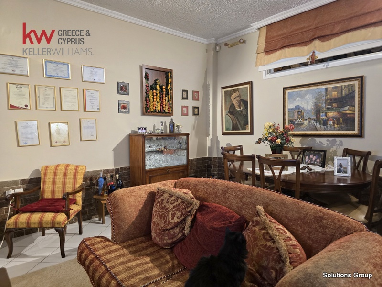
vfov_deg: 58.9
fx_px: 254
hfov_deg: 73.9
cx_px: 191
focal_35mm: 23
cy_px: 144
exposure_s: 1/33.3
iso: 400
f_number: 1.7
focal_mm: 6.3
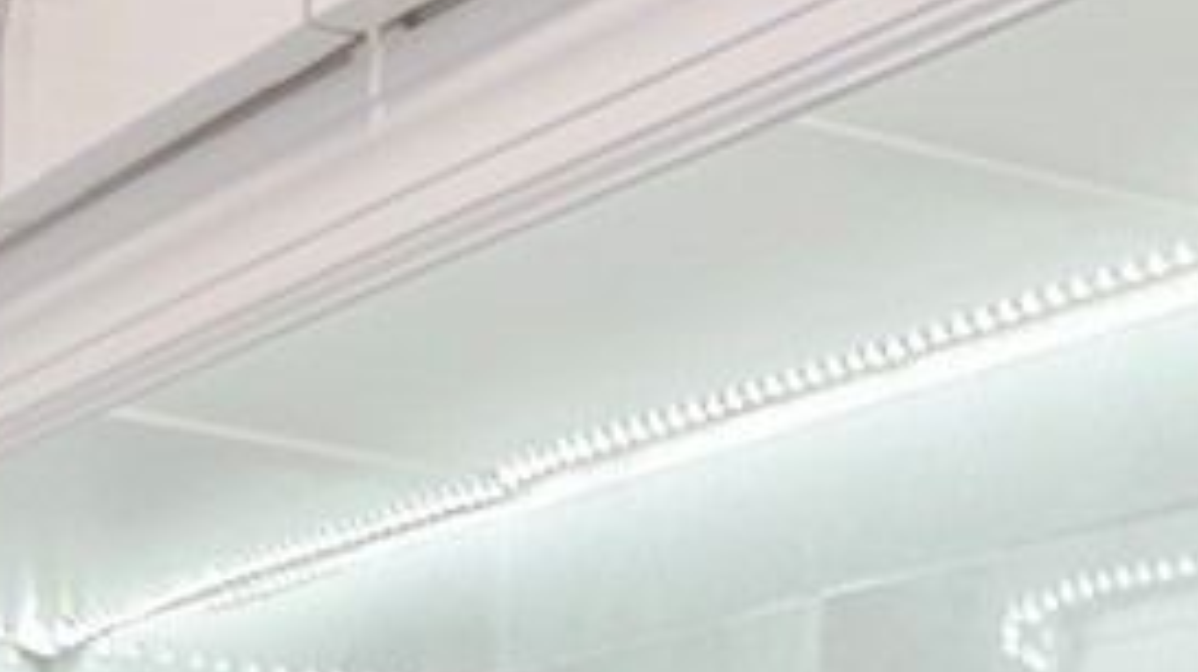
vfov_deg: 7.1
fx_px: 4666
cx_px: 1479
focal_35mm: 147
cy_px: 2196
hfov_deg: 14.1
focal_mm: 6.3
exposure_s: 1/120
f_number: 1.7
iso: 100
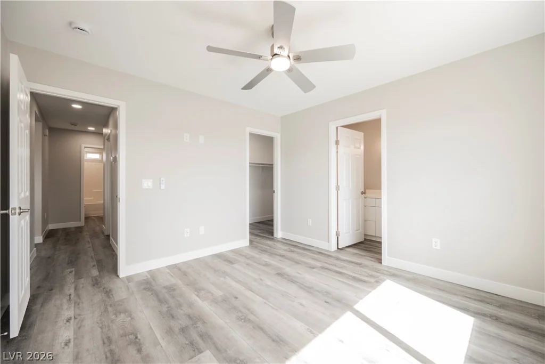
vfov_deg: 81.2
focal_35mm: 14
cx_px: 272
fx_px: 212
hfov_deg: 104.2
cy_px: 182
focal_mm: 14
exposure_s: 1/60
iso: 400
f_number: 5.6
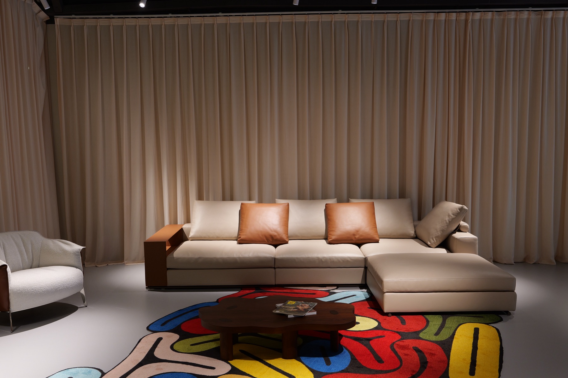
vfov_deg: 37.9
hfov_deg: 54.4
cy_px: 189
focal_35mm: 35
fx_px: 552
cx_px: 284
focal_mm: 35
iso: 1000
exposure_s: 1/40
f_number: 5.6
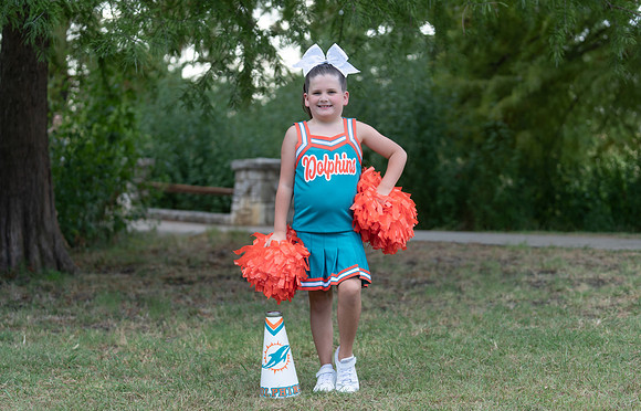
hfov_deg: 27.7
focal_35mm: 74
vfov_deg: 18.0
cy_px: 217
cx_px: 326
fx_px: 1298
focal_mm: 70
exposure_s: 1/320
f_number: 2.8
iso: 100
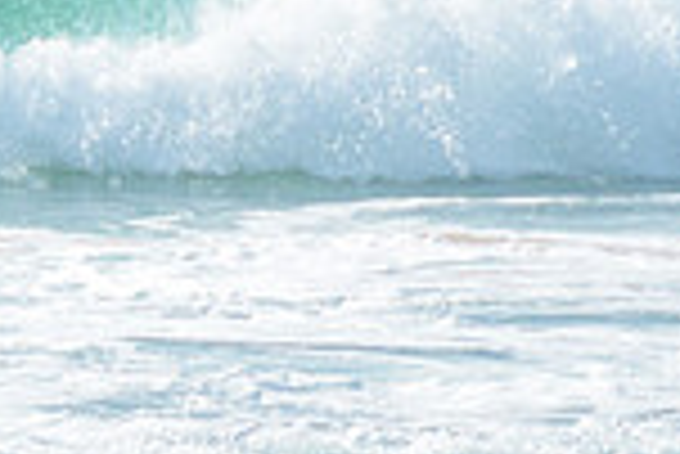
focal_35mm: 1888
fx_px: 35696
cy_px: -87
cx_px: -317
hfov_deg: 1.1
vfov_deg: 0.7
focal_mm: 400
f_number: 8
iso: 200
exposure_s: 1/1600
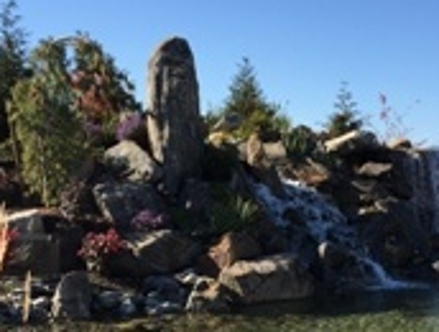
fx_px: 750
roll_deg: -1.4
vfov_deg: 24.7
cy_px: 240
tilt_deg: -3.4
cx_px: 291
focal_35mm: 59
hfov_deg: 32.4
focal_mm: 4.15
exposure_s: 1/1236
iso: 32
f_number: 2.2
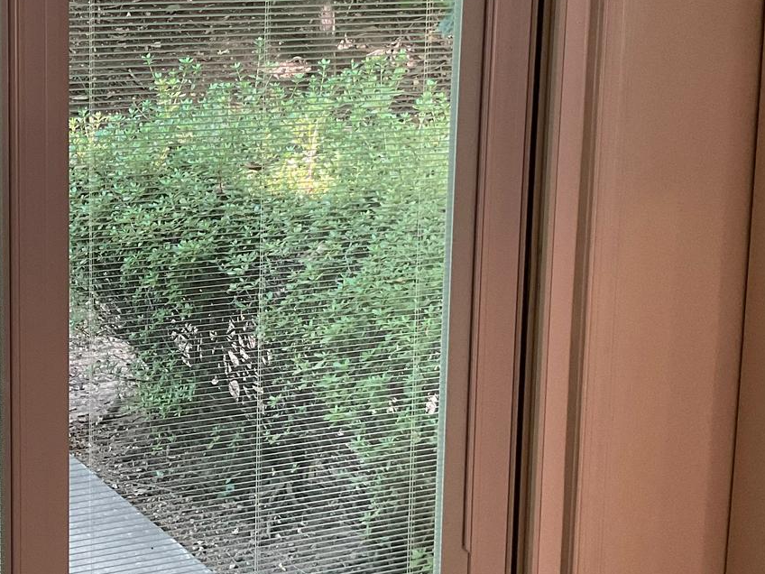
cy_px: 175
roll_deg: +0.2
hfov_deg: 26.6
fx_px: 1547
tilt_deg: -8.8
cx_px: 49
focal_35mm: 70
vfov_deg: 20.9
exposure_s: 1/60
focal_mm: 3
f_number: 1.8
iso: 64
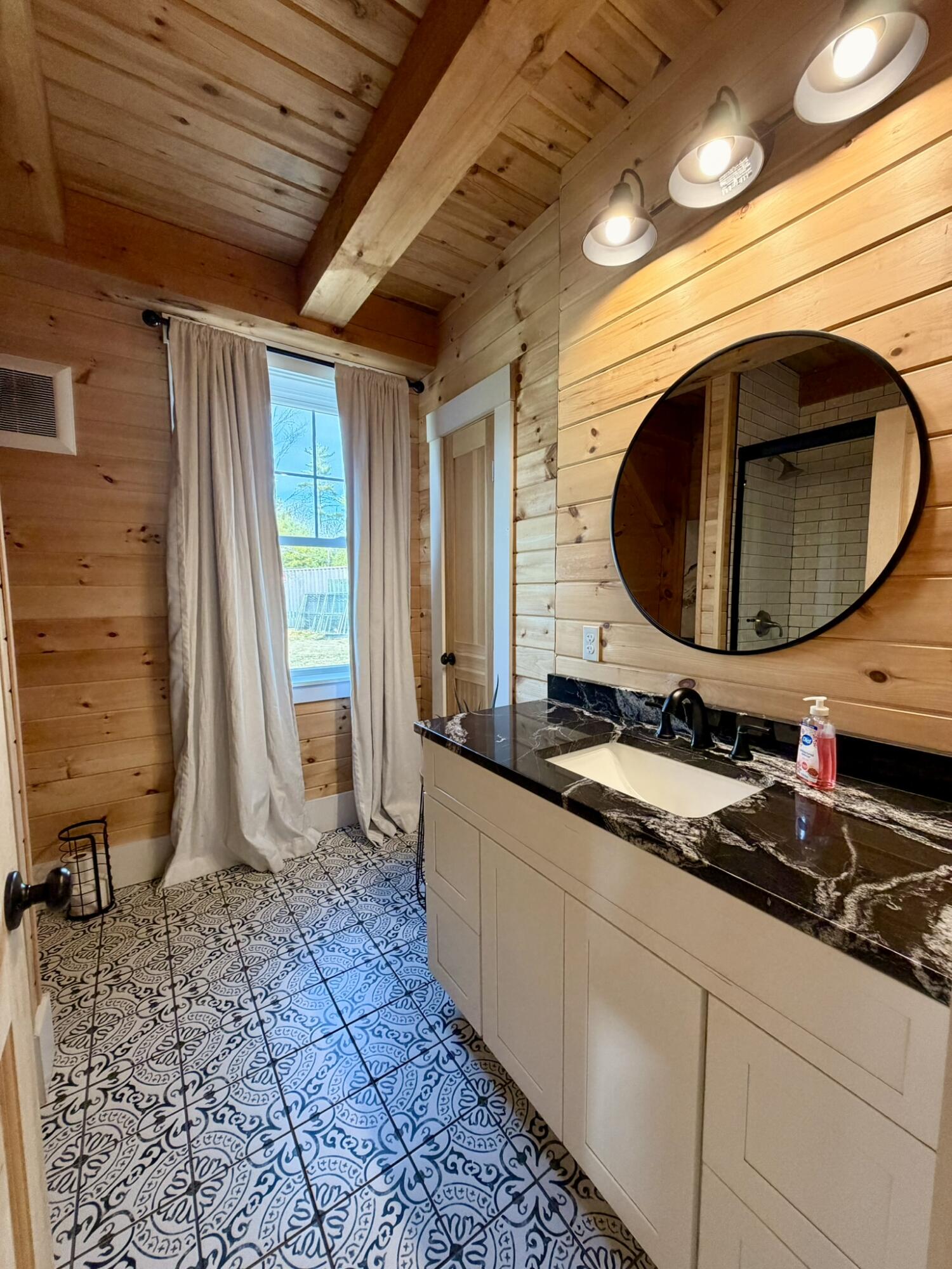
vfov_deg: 102.1
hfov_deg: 85.7
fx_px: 513
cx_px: 476
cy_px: 634
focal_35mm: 14
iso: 200
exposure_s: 1/60
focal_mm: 2.22
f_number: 2.2
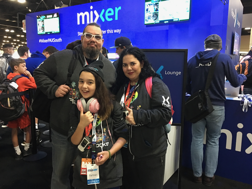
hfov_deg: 61.7
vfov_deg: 48.2
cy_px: 94
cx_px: 126
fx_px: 211
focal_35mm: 29
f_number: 2.2
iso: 100
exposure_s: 1/4
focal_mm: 4.15
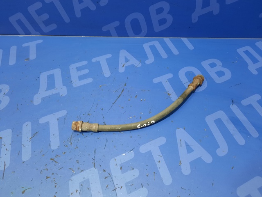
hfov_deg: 69.4
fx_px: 189
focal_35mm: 25
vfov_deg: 54.9
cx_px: 131
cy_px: 98
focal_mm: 4.6
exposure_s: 1/33
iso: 320
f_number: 2
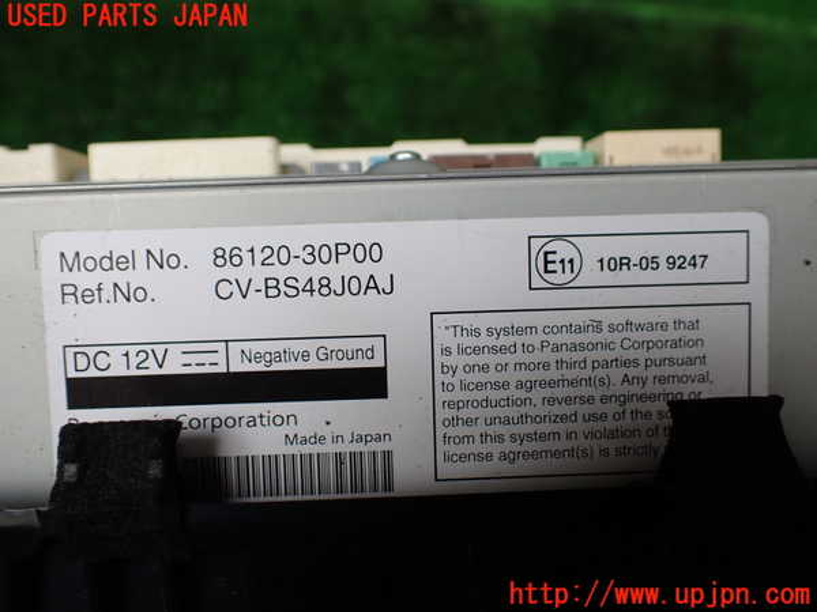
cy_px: 306
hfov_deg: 60.0
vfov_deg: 46.8
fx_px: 708
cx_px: 408
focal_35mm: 30
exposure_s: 1/125
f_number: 2.3
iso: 200
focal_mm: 5.4
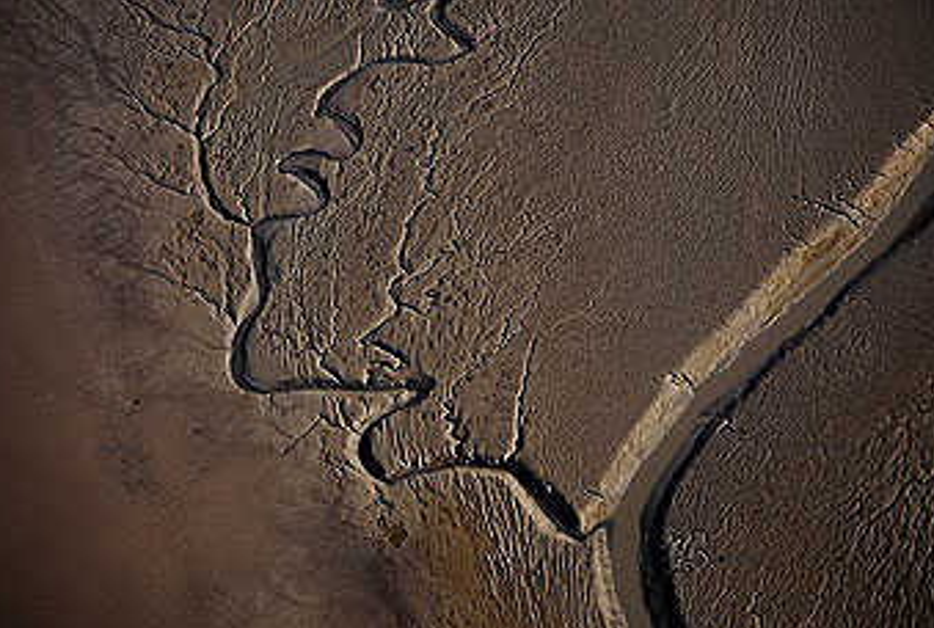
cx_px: 455
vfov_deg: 6.9
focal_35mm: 199
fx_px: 5177
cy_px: 281
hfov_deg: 10.3
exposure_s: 1/500
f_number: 5.6
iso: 180
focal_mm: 100
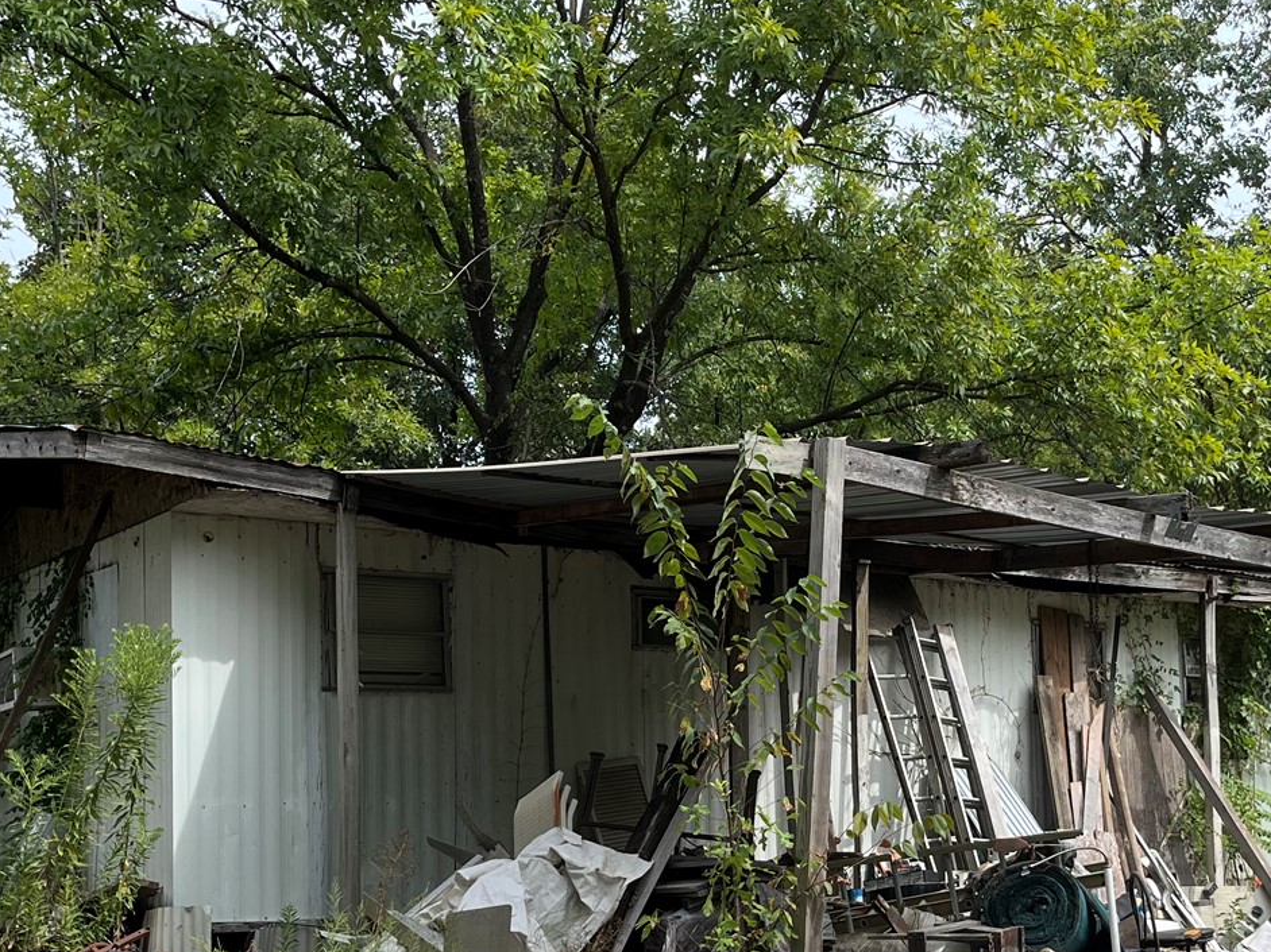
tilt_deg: +3.7
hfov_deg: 35.6
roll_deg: +0.8
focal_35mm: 53
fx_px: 1946
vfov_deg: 27.2
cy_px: 705
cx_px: 905
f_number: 1.6
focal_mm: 5.1
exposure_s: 1/1294
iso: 50
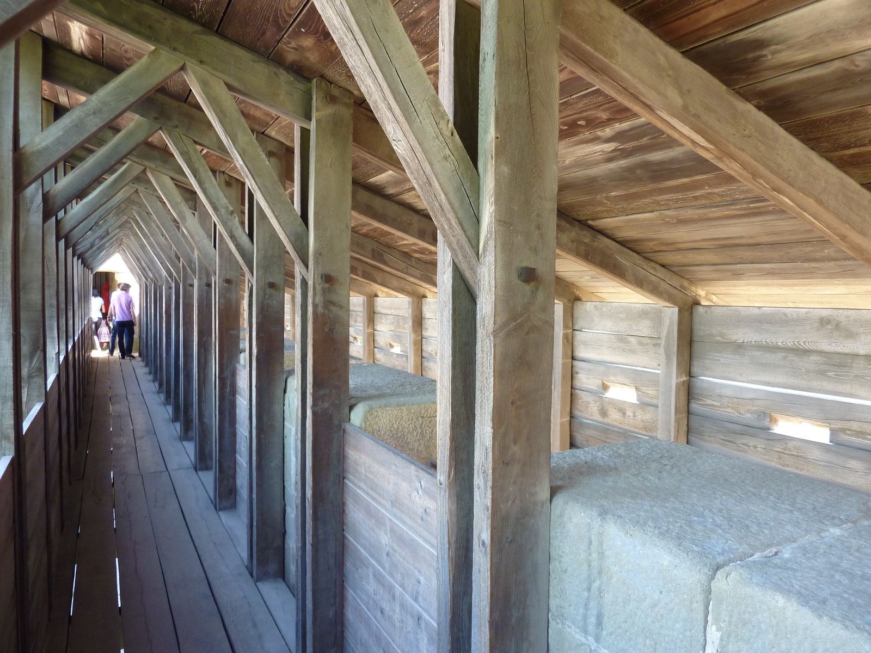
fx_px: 629
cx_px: 436
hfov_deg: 69.4
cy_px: 326
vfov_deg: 54.9
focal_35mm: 25
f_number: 3.3
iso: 200
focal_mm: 4.1
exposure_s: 1/30
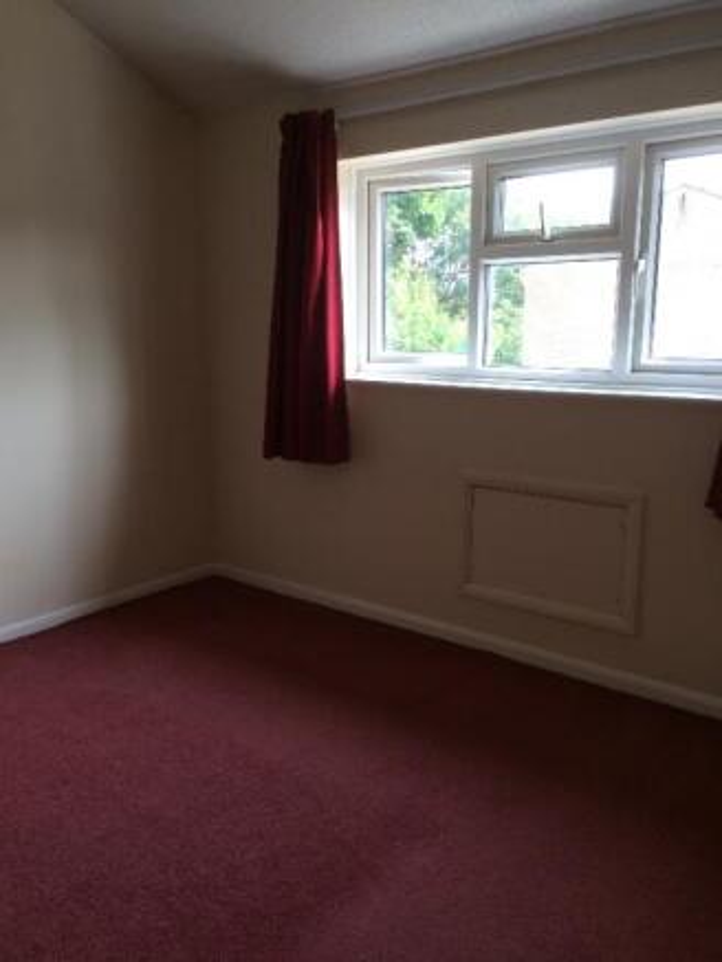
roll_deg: +1.9
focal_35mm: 29
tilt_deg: -10.3
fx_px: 806
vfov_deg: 61.6
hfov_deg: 48.2
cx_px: 361
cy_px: 481
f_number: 2.2
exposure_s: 1/100
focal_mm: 4.15
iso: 50
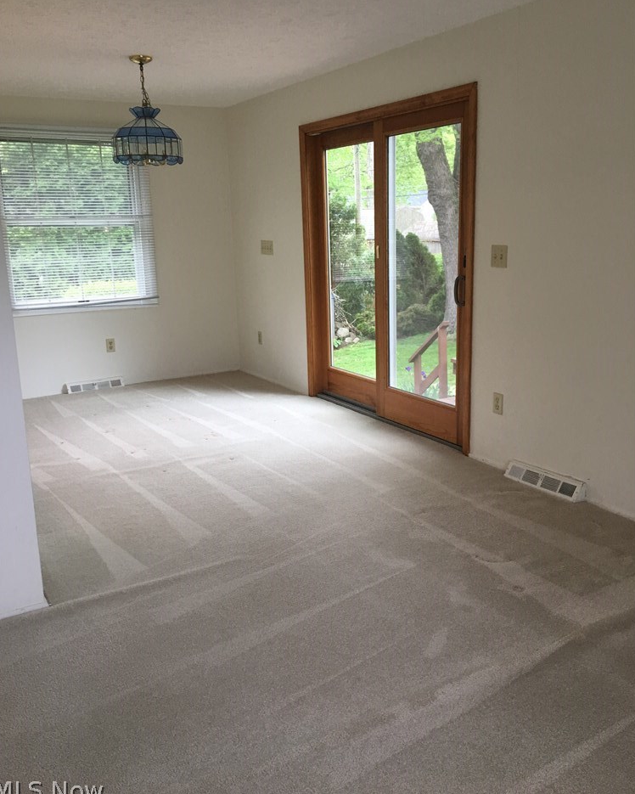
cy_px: 375
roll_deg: +1.6
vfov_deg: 57.1
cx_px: 312
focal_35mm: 31
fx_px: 728
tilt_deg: -12.8
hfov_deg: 47.1
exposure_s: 1/30
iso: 32
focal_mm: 4.15
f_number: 2.2
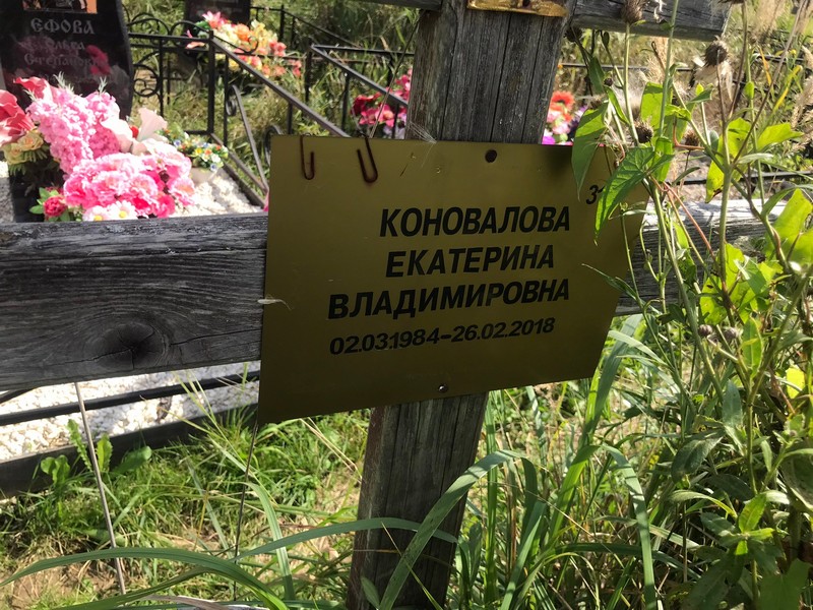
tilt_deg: -28.0
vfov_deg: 49.7
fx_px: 658
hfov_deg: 63.4
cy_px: 305
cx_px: 406
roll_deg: -9.3
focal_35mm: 28
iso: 20
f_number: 1.8
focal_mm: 3.99
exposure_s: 1/1244
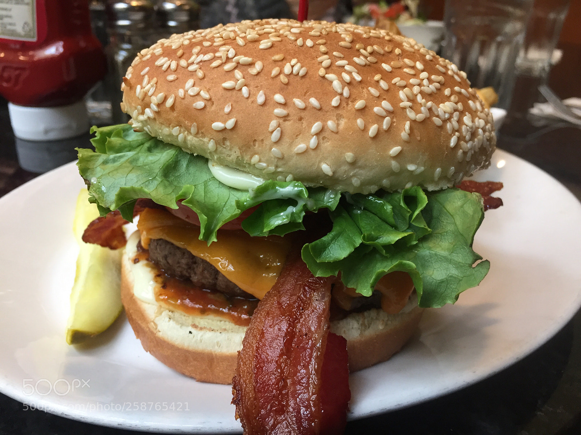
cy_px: 218
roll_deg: -1.9
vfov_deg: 48.2
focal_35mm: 29
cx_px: 290
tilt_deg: -25.2
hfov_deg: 61.7
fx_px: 487
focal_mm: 4.15
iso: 50
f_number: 2.2
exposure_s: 1/30
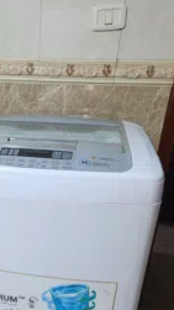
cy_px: 230
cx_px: 25
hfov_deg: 28.7
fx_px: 328
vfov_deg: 48.7
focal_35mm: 40
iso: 20
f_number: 1.8
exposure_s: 1/50
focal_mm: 5.4
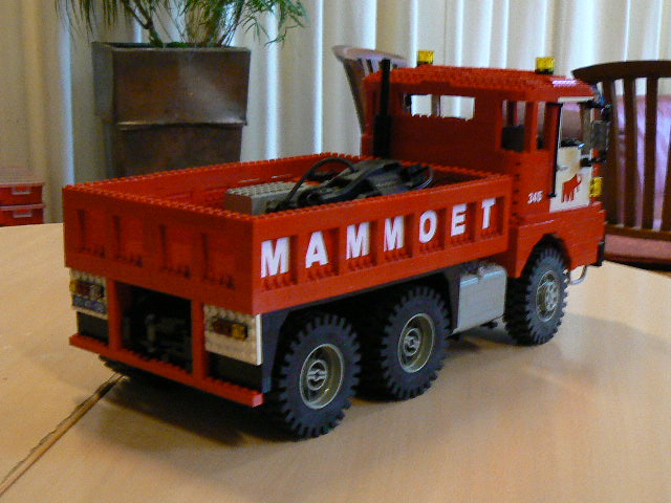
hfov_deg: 33.8
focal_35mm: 57
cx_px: 336
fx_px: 1105
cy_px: 252
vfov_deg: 25.7
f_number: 2.8
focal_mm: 7
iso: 200
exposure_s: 1/13
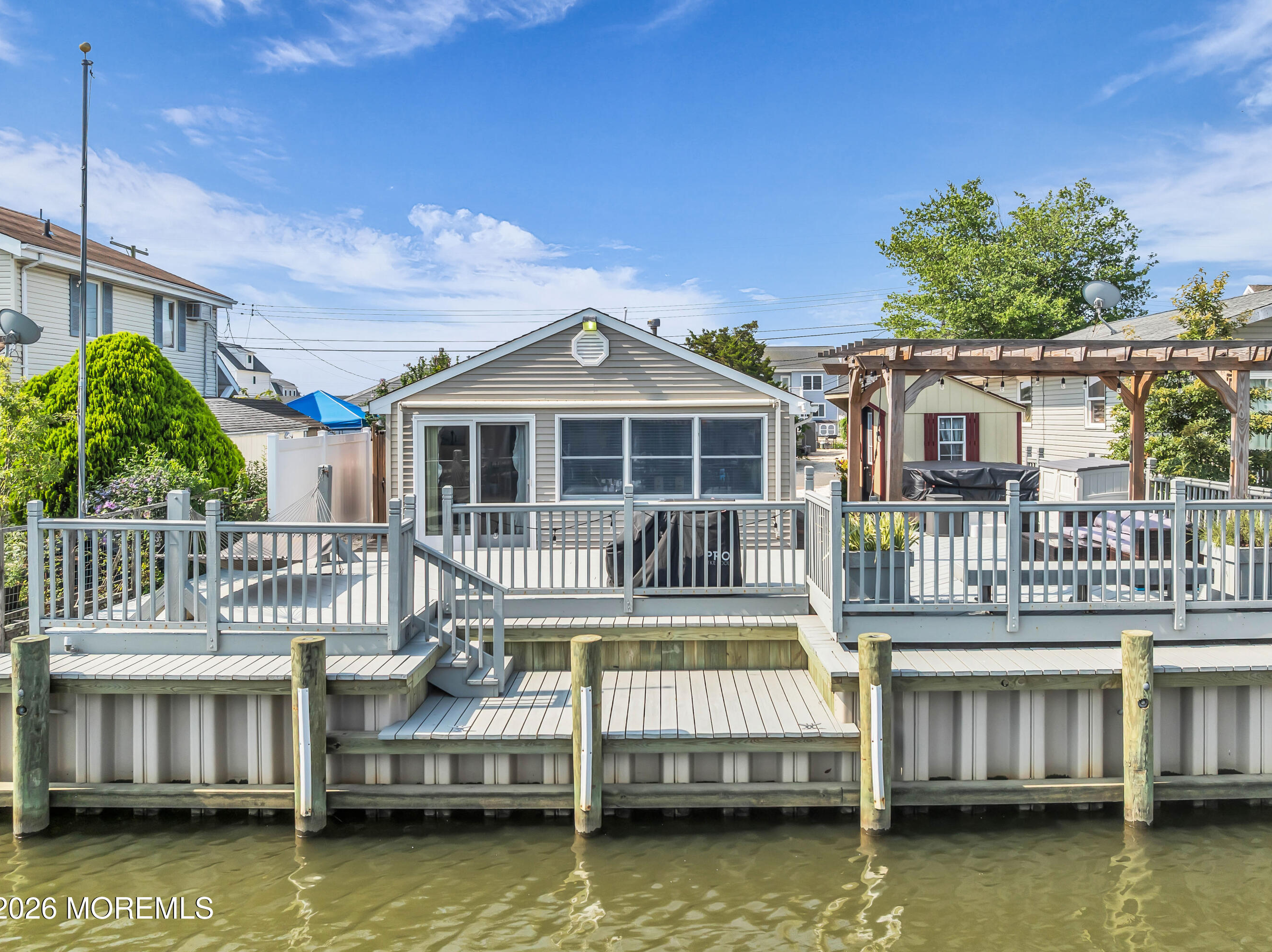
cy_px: 421
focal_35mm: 27
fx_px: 991
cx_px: 683
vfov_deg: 51.2
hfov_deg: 65.3
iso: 140
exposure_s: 1/2000
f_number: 2.8
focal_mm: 12.29
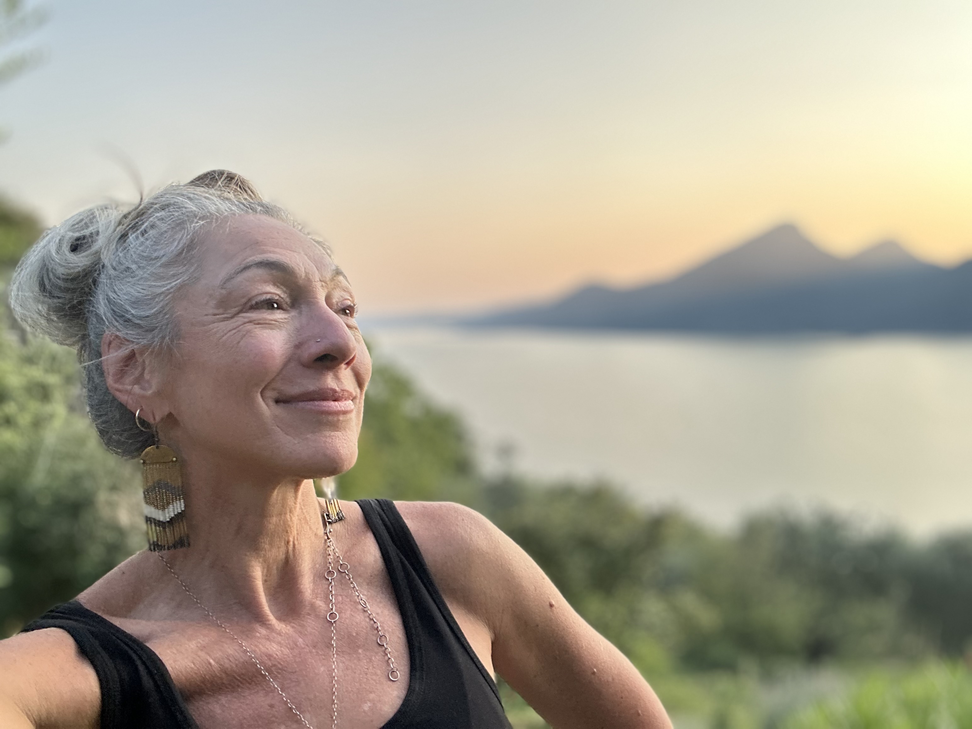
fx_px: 842
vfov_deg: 46.8
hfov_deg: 60.0
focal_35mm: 30
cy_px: 364
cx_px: 486
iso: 25
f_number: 1.9
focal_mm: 2.69
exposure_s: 1/171
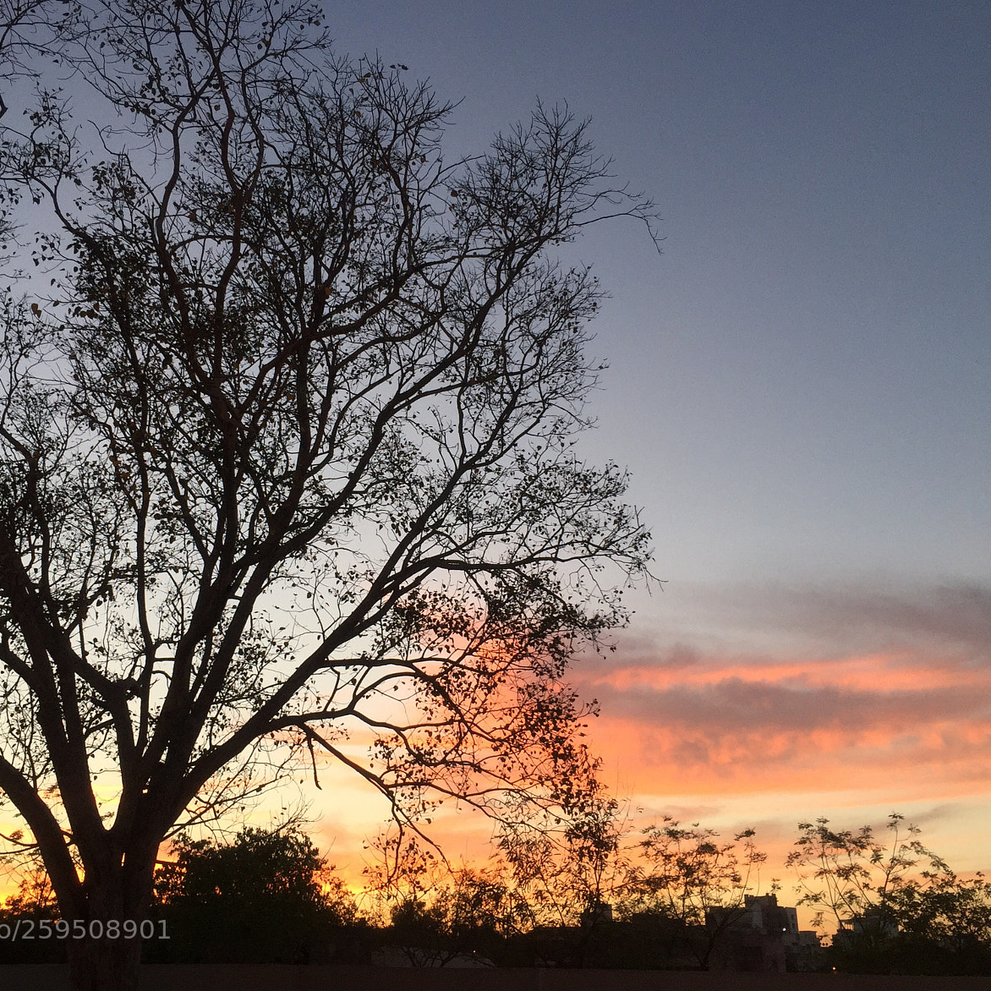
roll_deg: -2.6
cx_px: 405
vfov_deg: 47.2
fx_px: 1134
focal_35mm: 35
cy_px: 489
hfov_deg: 47.0
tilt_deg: +23.5
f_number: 2.2
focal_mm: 4.15
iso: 50
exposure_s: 1/100
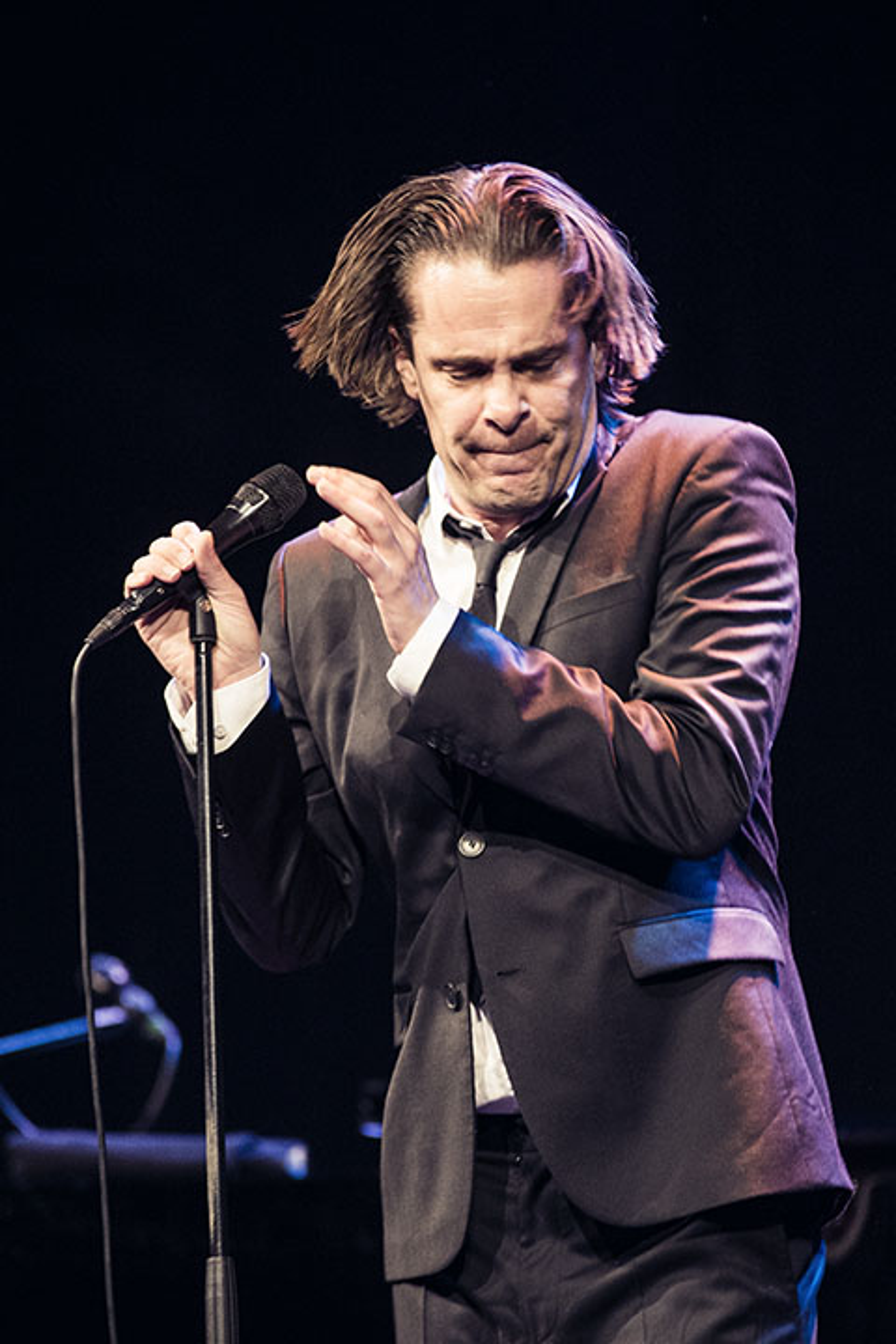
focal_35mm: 200
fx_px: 7466
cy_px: 672
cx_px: 448
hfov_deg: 6.9
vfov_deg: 10.3
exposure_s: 1/200
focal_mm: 200
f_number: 2.8
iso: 1000
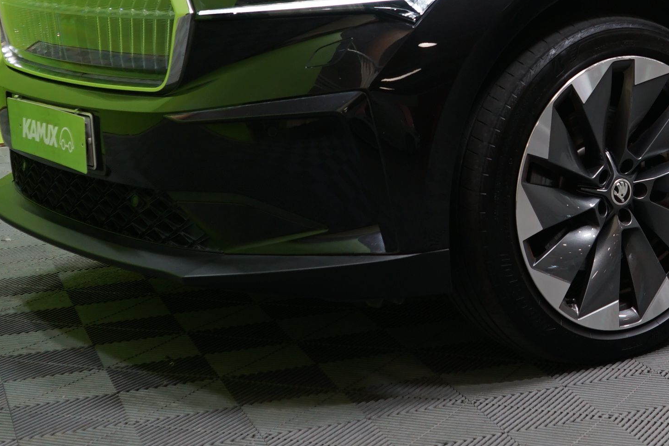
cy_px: 0
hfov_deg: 23.1
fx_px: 1561
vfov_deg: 15.9
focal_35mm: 84
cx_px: 680
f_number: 4
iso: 400
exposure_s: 1/50
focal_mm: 31
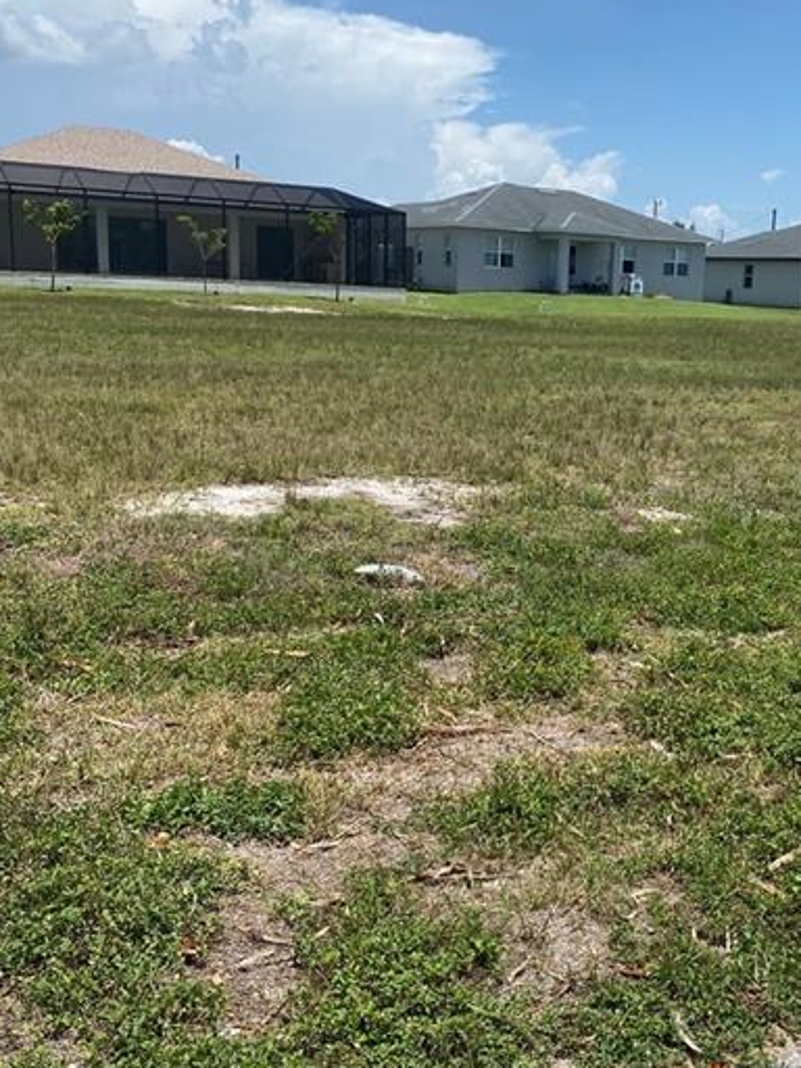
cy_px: 547
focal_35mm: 39
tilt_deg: -15.1
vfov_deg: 47.9
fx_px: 1203
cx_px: 576
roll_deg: -2.6
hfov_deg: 36.2
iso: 32
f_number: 1.8
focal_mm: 4.25
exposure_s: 1/3300
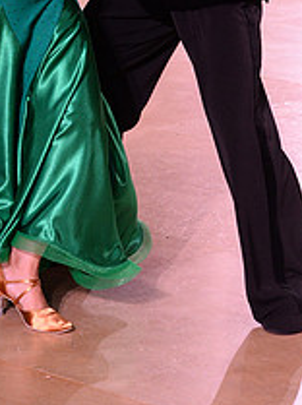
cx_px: 100
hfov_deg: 6.8
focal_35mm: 219
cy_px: -110
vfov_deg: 8.9
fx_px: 2555
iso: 2500
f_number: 6.3
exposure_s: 1/250
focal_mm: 82
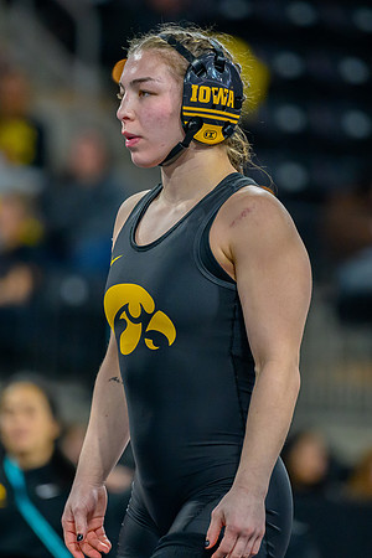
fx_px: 5096
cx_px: 158
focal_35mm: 329
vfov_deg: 6.3
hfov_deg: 4.2
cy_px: 254
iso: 5000
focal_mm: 200
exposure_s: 1/800
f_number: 2.8
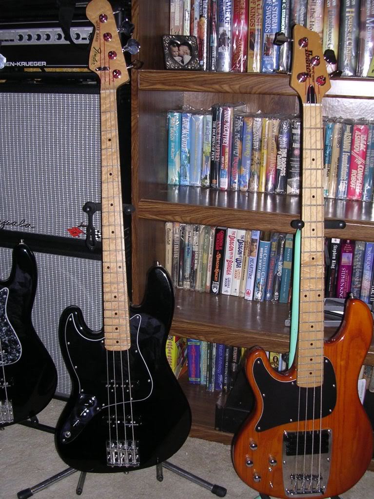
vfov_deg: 49.0
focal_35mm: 38
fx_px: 548
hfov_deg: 37.7
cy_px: 250
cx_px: 187
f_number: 2.8
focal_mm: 5.8
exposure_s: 1/60.1
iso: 137
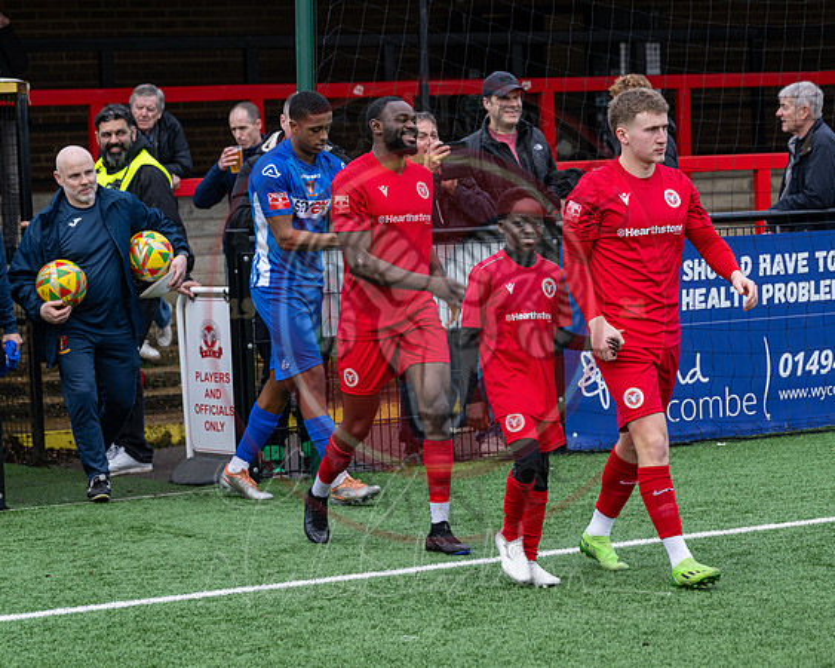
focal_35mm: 142
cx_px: 478
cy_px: 348
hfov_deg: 13.6
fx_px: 3508
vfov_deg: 10.9
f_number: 5
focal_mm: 115
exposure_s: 1/250
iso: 250
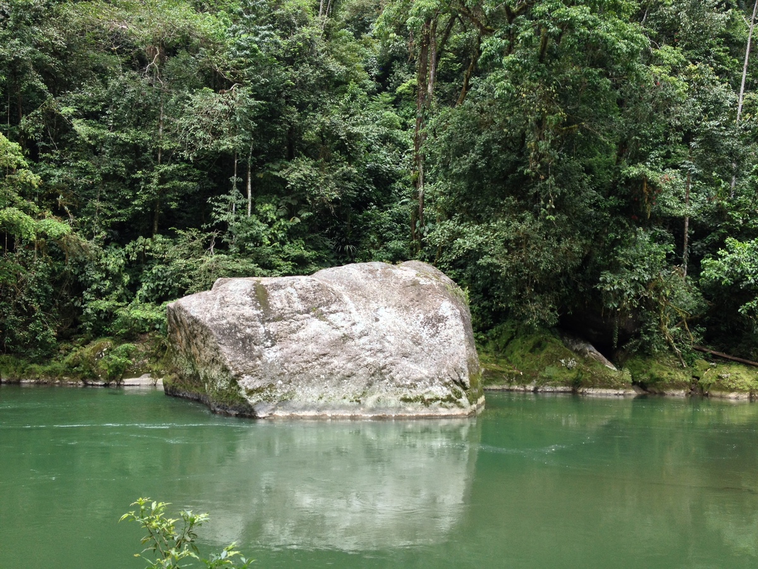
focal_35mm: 35
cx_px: 379
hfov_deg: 52.6
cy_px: 284
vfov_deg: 40.7
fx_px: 766
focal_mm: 4.28
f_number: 2.4
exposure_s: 1/358
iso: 50
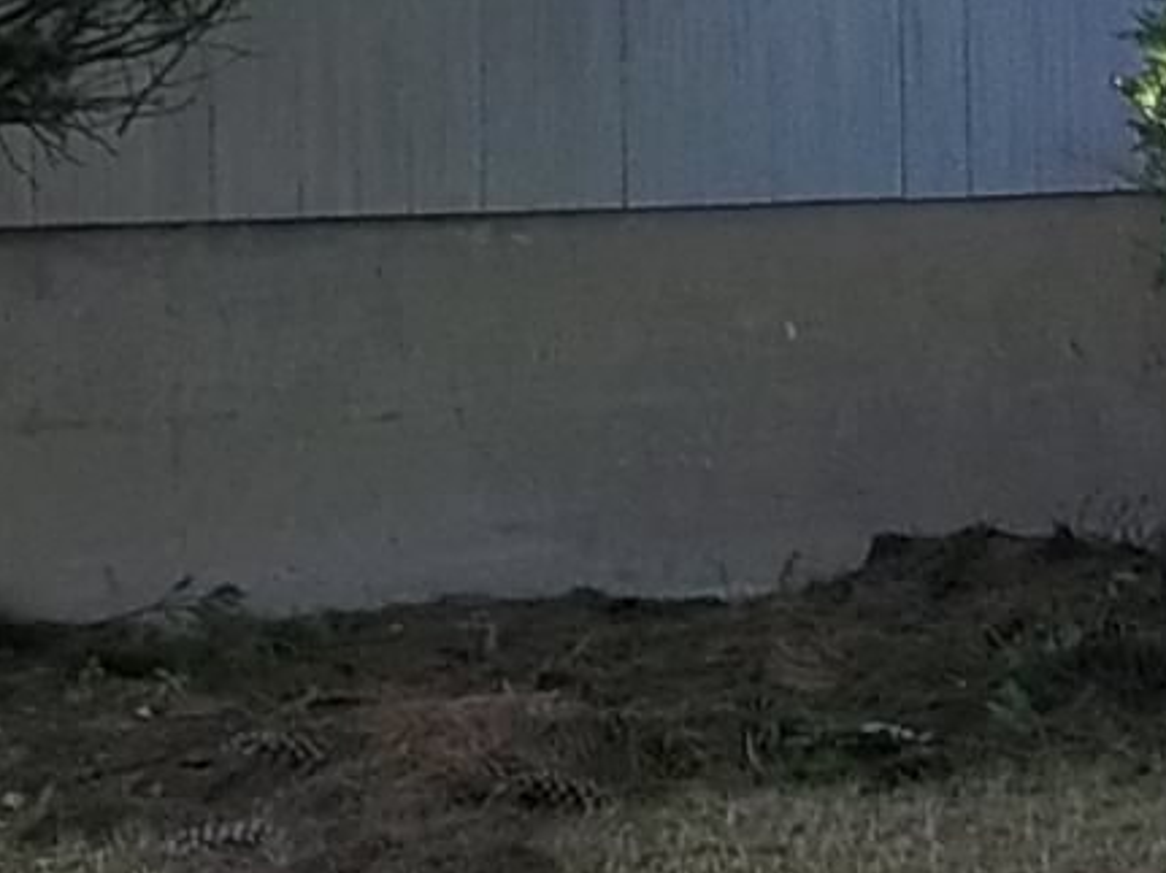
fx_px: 7038
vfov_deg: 6.9
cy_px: -759
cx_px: 1593
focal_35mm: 209
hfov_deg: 9.3
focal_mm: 7.8
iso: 80
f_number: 4.5
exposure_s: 1/50
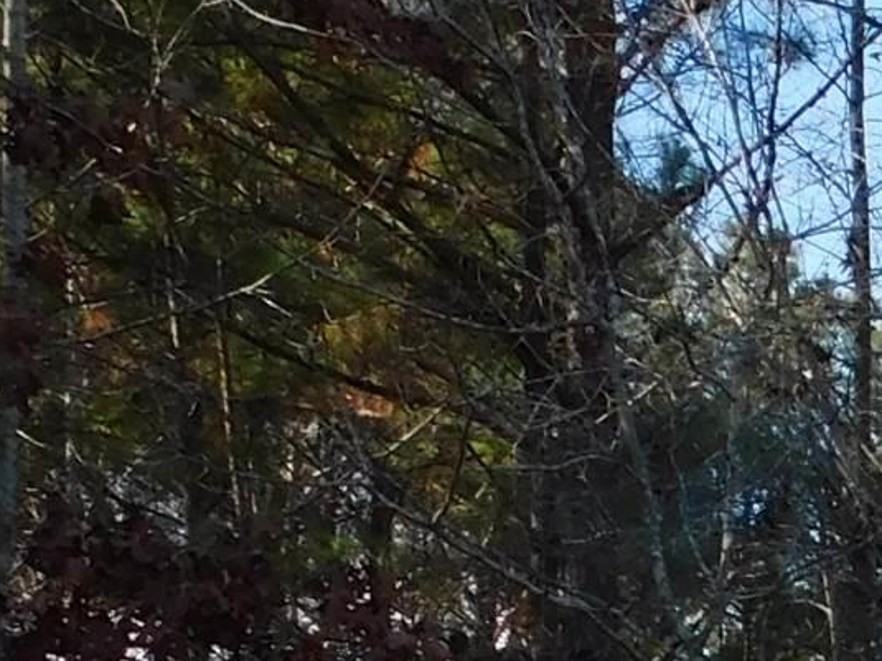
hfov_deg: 13.1
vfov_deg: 10.4
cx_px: 1731
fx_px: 3363
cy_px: 1282
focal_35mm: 132
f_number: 3
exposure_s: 1/500
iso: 125
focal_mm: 4
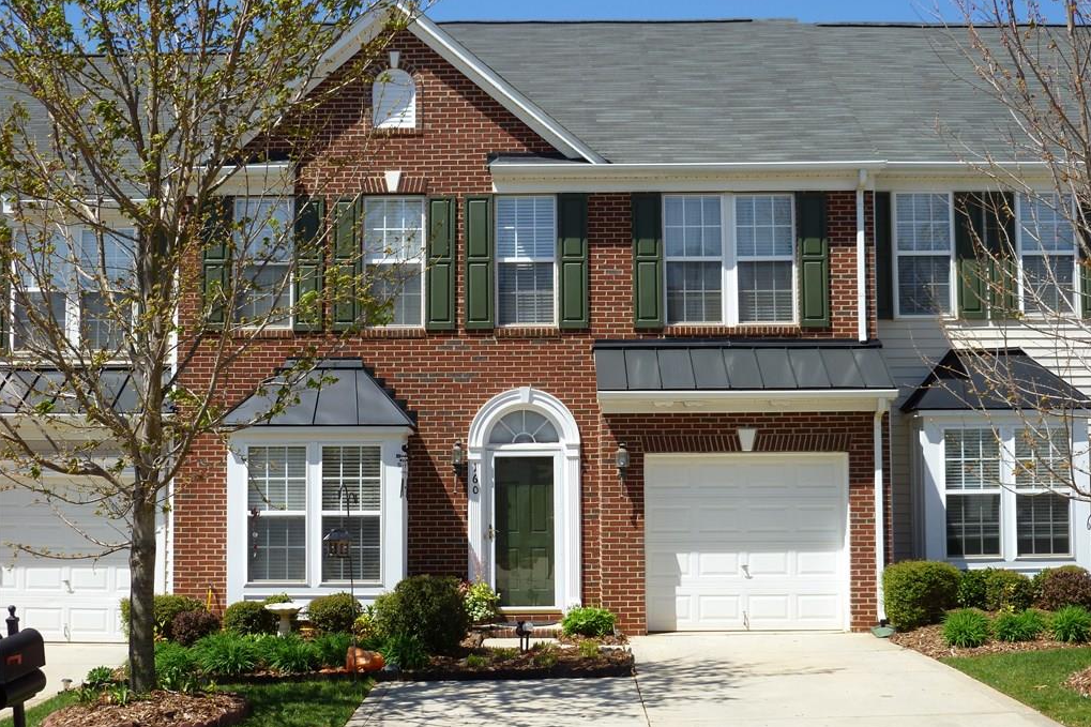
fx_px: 1394
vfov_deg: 29.2
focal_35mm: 46
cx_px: 545
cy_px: 391
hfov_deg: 42.8
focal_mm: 7.9
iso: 80
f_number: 3.8
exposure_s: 1/500
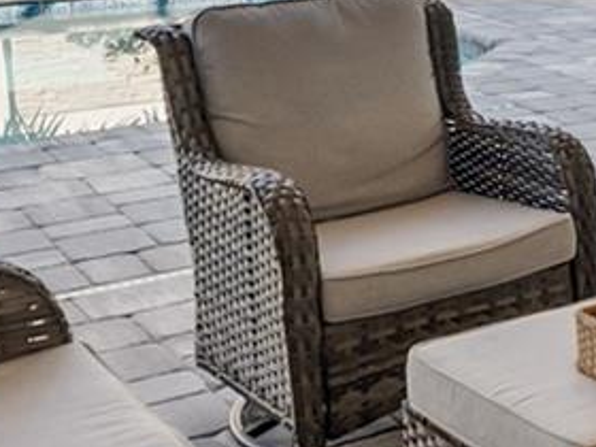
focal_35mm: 88
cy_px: -132
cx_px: 890
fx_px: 1515
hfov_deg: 19.5
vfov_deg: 15.9
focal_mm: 16
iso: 250
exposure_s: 1/640
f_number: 2.8
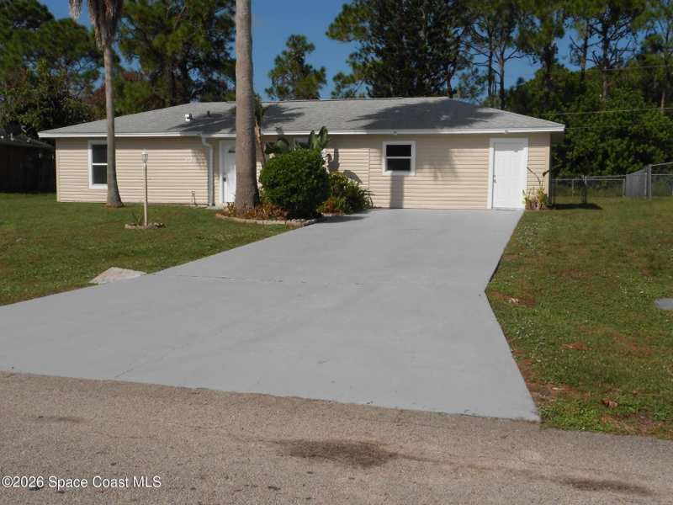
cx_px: 336
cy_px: 252
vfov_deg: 37.7
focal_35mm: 38
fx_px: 739
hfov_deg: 49.0
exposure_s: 1/1250
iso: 80
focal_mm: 6.8
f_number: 4.2
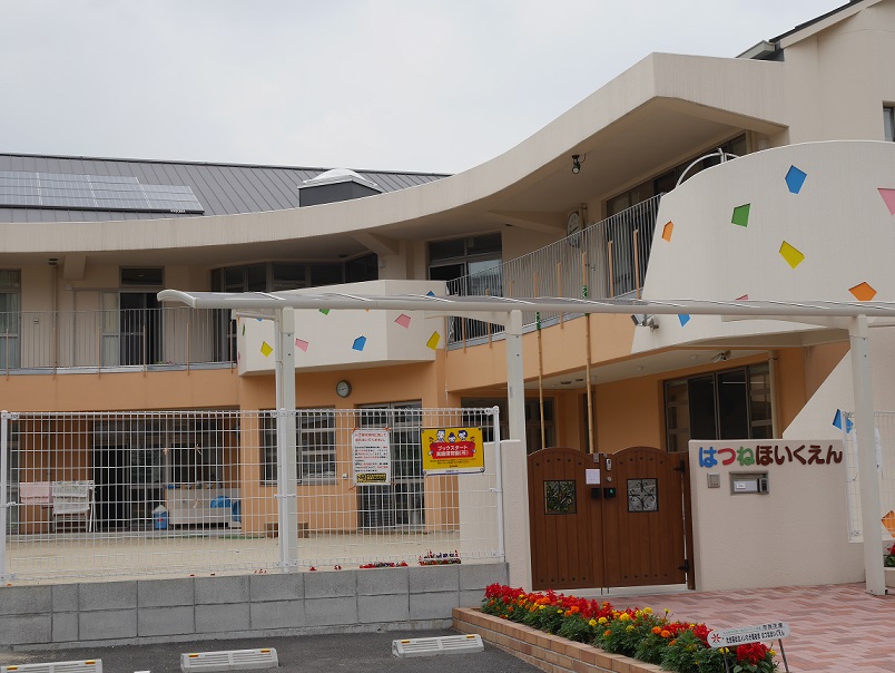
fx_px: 1345
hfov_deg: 36.8
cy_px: 336
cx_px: 448
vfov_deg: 28.1
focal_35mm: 52
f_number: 9
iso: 200
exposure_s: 1/320
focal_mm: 26
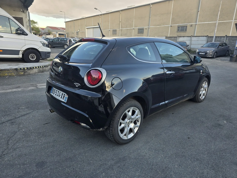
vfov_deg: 58.9
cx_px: 118
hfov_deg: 73.9
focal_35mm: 23
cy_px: 89
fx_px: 157
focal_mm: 6.3
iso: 20
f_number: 1.7
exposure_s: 1/180
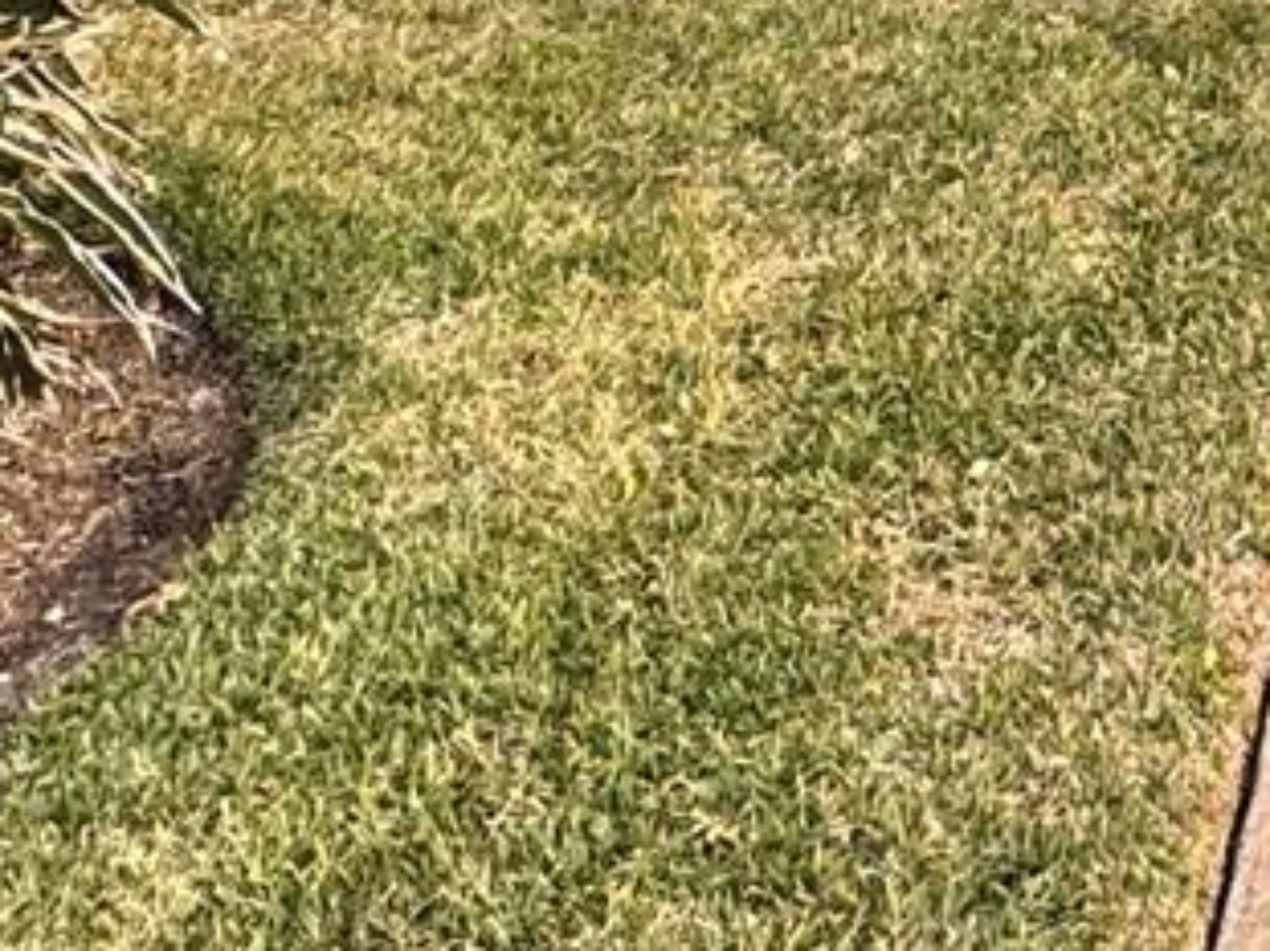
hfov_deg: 23.8
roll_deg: +1.4
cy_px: -1367
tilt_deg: +9.4
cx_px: 1650
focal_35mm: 72
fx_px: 2641
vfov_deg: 13.9
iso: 40
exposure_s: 1/190
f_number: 2.2
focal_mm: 2.22
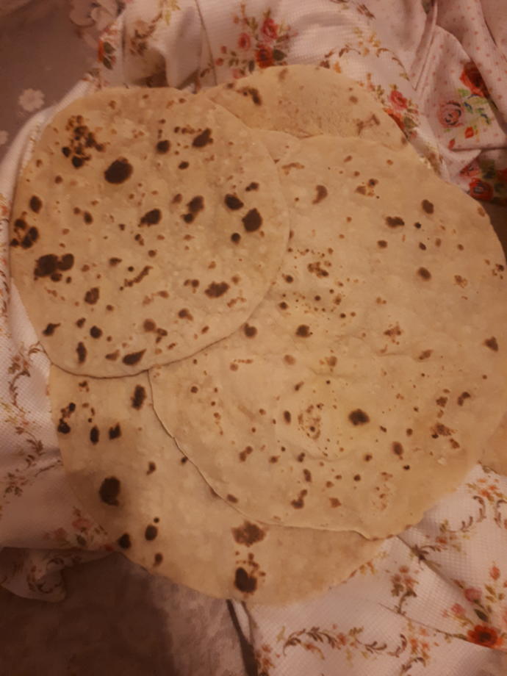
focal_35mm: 27
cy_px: 338
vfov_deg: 65.3
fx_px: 527
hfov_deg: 51.4
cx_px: 254
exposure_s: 1/17
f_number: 1.9
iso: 250
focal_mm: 3.6
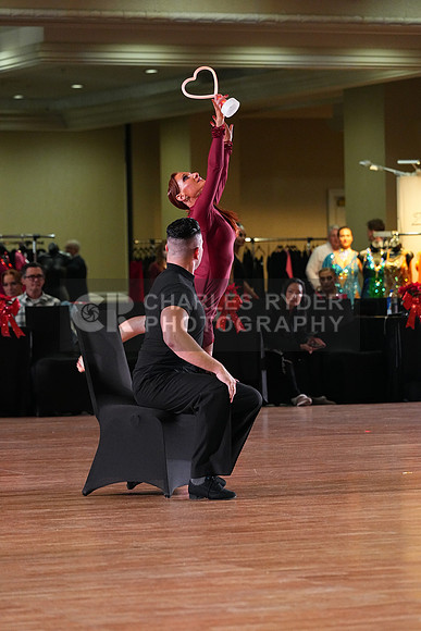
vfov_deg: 12.9
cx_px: 210
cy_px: 316
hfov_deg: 8.6
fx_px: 2787
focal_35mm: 159
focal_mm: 159
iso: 6400
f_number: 5
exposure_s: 1/400
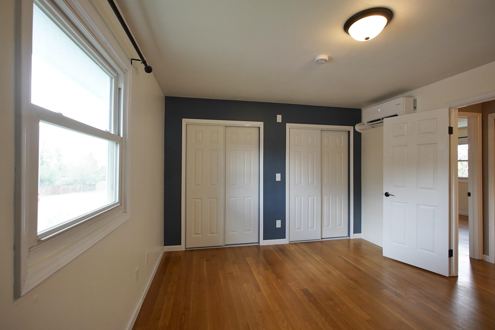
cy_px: 165
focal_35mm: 16
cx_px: 248
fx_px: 220
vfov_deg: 73.7
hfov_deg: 96.7
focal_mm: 11
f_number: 4
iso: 1600
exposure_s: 1/160
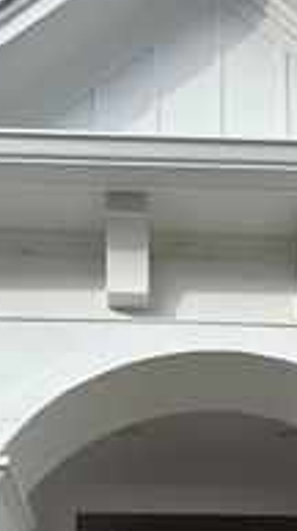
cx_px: 204
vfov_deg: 30.1
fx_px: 689
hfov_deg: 24.2
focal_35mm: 49
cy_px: 741
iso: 40
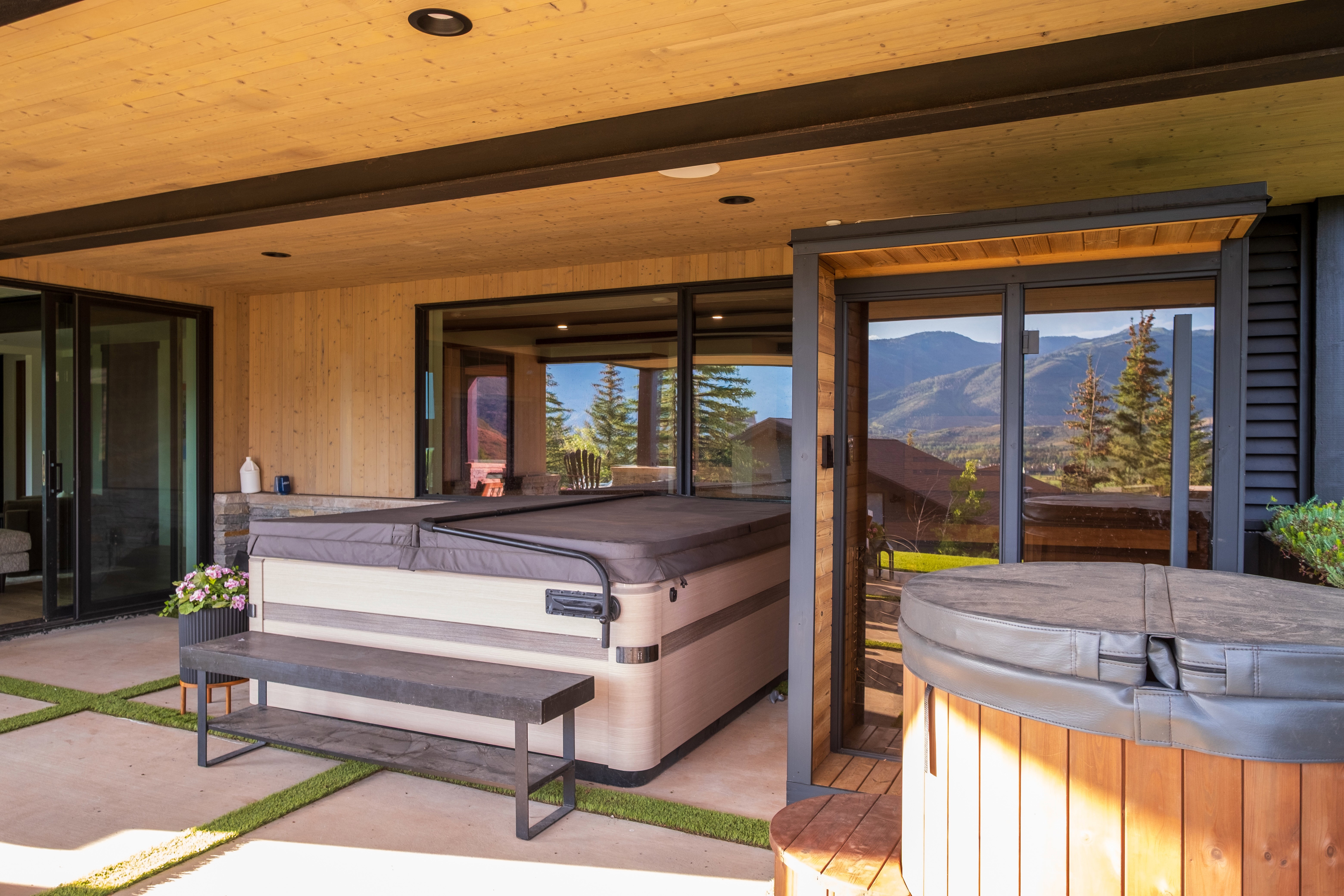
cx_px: 672
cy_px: 448
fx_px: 896
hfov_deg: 73.7
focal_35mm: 24
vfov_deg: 53.1
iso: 400
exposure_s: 1/40
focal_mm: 15.9
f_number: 4.5
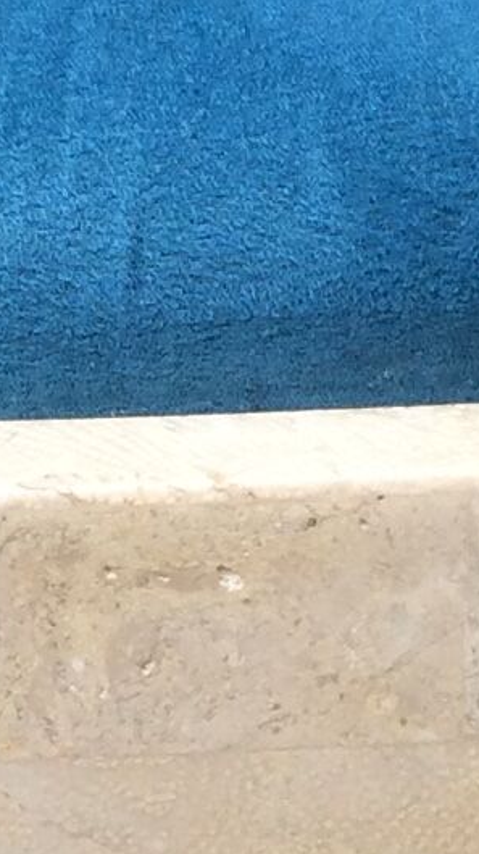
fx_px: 4409
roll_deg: -2.2
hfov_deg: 6.2
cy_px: 872
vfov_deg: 10.9
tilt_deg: -36.6
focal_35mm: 195
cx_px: 408
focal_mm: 4.15
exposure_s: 1/205
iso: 32
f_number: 2.2
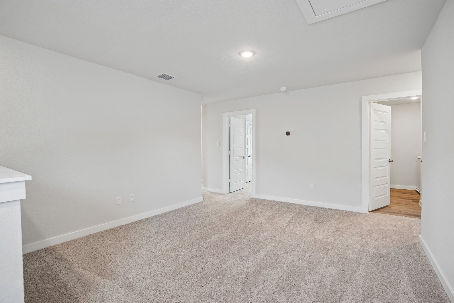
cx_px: 227
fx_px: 202
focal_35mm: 16
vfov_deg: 73.7
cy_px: 152
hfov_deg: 96.7
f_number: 8
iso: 400
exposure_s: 1/10
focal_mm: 16
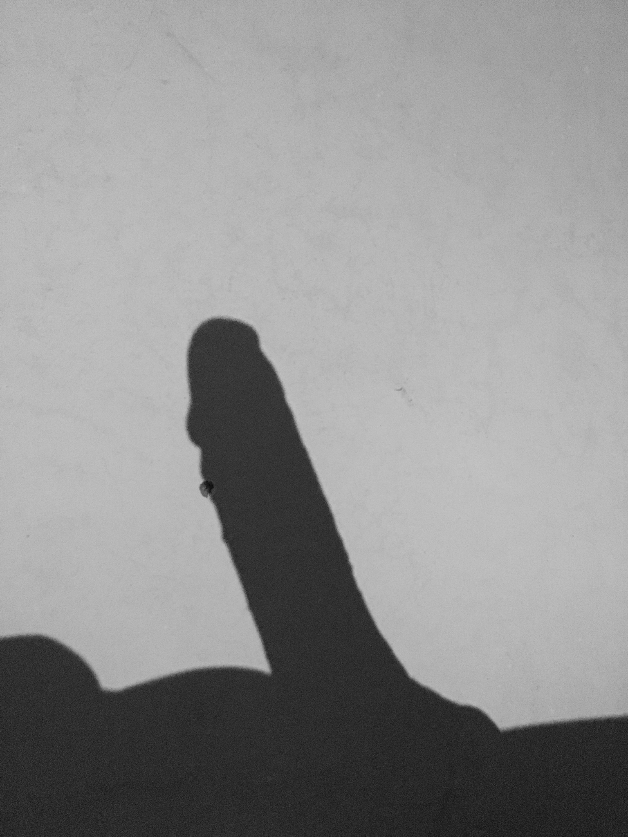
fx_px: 701
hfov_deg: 48.2
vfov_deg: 61.7
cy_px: 418
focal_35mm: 29
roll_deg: -10.8
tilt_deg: +9.2
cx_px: 314
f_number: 2.2
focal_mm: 4.15
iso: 640
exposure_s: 1/17
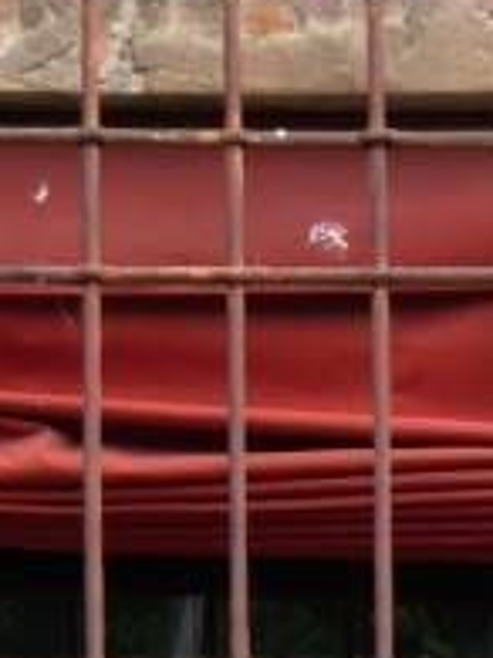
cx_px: 78
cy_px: 1087
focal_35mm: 605
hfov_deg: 2.5
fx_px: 11501
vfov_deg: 3.3
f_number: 5.1
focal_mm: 20.6
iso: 80
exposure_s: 1/80
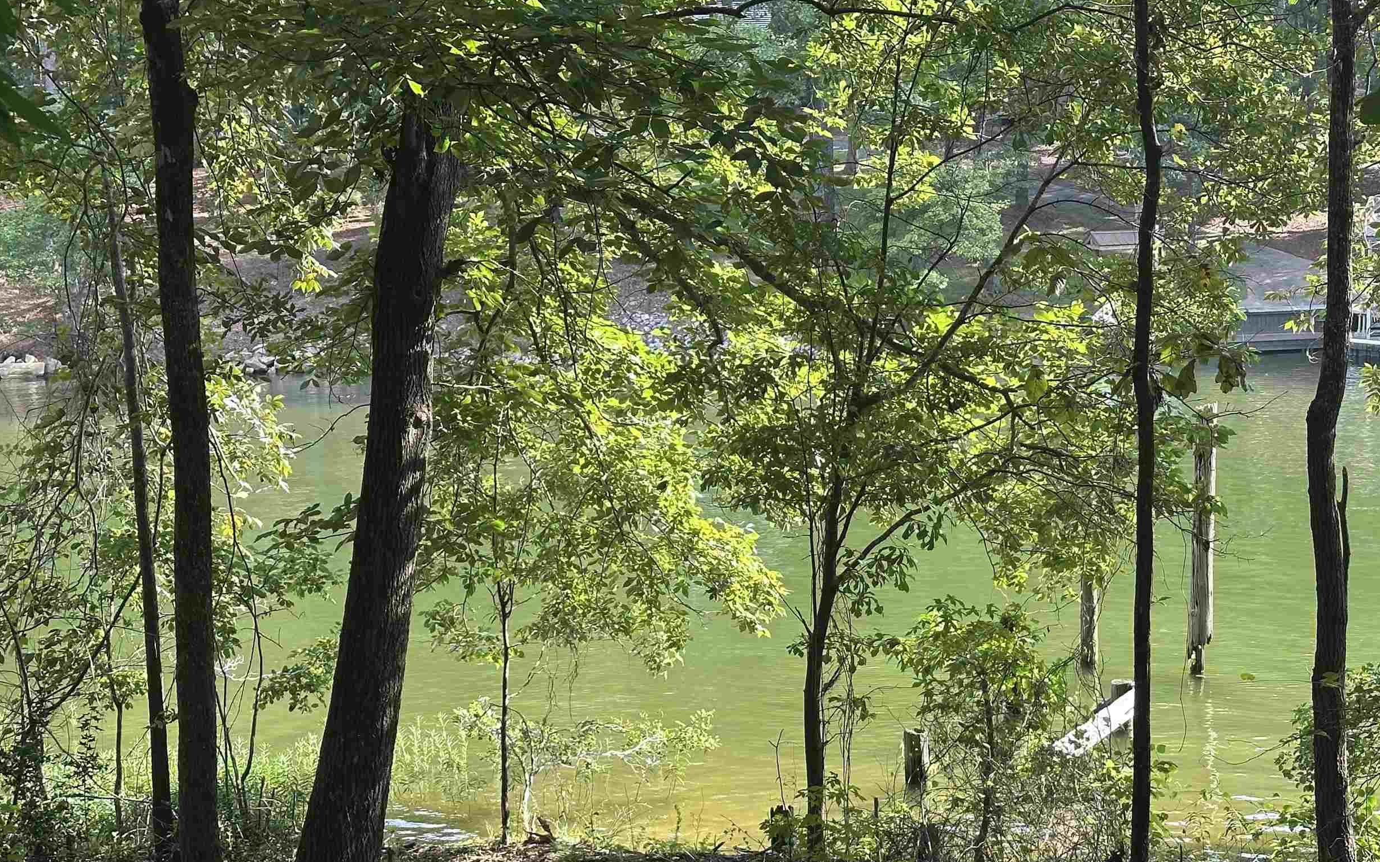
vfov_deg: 20.2
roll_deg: +1.3
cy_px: 593
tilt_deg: -9.0
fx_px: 2407
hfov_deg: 32.0
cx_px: 767
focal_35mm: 64
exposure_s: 1/349
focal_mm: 6.86
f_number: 1.78
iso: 64
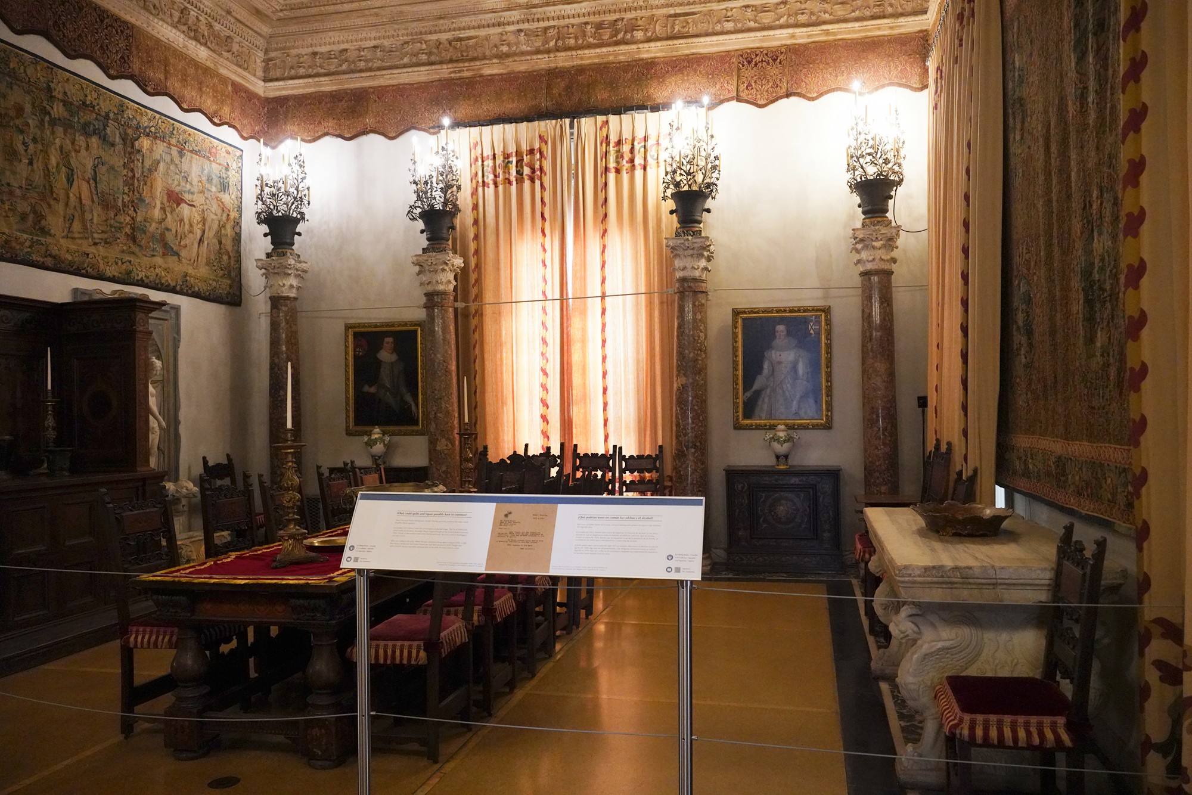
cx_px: 596
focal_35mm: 28
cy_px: 398
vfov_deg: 46.4
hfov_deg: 65.5
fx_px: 927
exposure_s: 1/80
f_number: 5
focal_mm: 28
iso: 8000
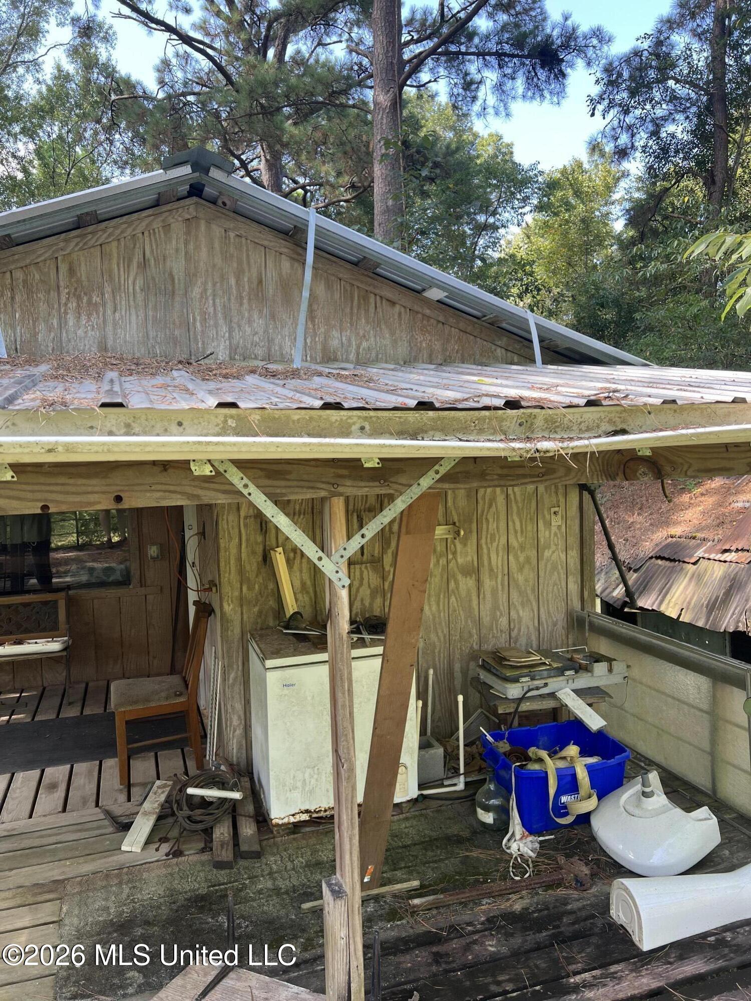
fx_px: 752
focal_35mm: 26
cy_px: 500
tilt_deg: -3.9
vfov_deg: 67.3
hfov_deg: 53.1
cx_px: 376
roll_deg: +2.1
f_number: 1.5
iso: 40
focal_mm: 5.7
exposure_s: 1/171
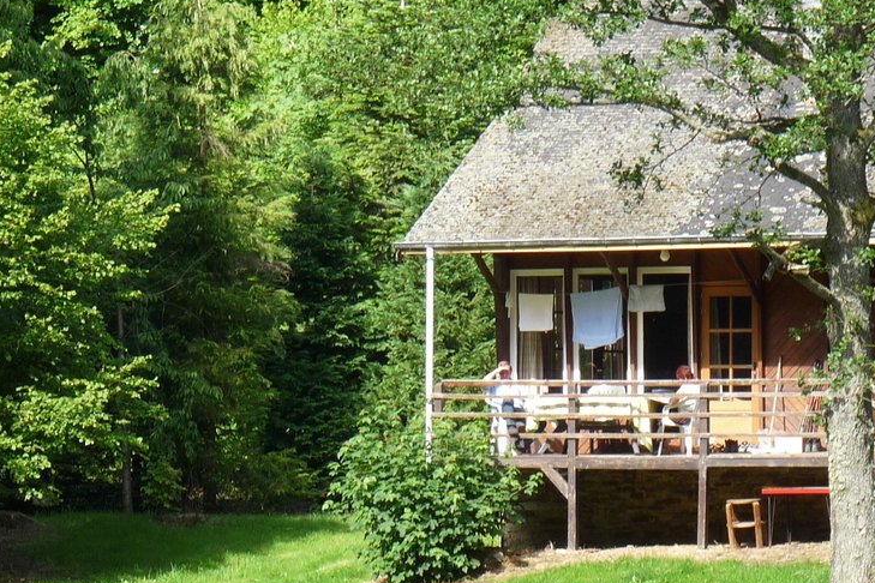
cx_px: 552
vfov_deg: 4.5
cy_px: 626
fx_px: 7437
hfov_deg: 6.7
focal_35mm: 306
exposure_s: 1/200
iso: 100
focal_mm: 23.7
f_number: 4
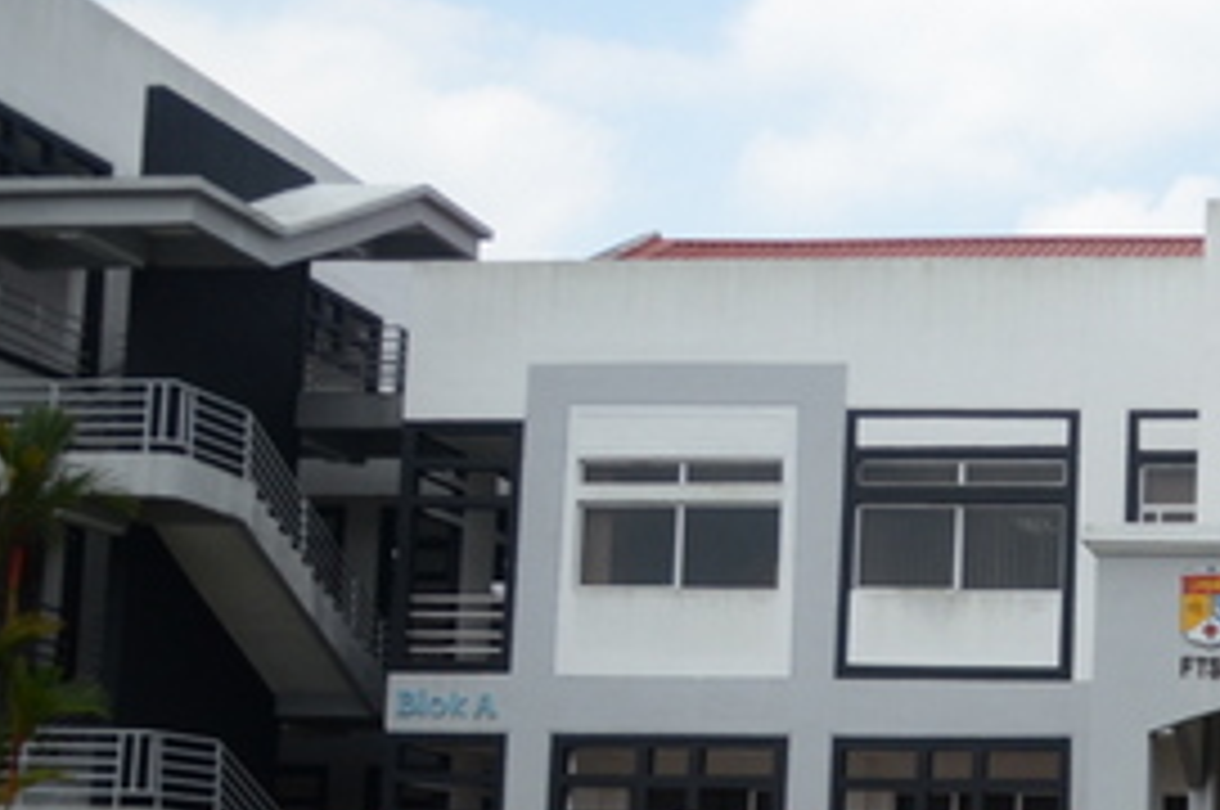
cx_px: 1369
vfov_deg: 21.9
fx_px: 2037
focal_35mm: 60
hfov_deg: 29.7
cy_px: 752
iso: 500
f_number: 2.8
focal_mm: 17
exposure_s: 1/8000
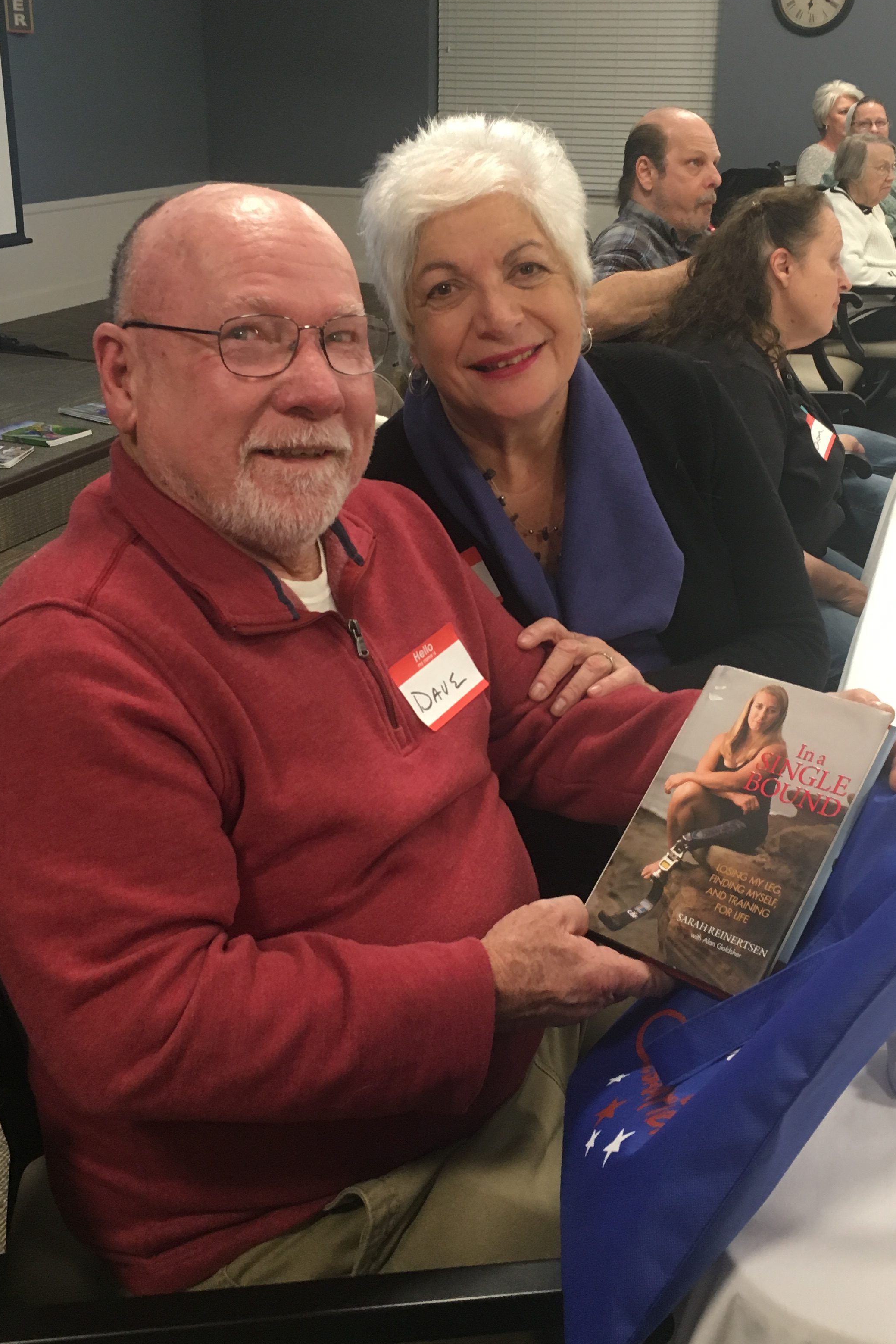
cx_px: 476
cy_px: 601
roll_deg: -0.4
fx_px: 1456
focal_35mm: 39
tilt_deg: -20.3
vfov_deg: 49.5
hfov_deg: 34.2
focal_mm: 4.15
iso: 100
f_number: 2.2
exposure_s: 1/30
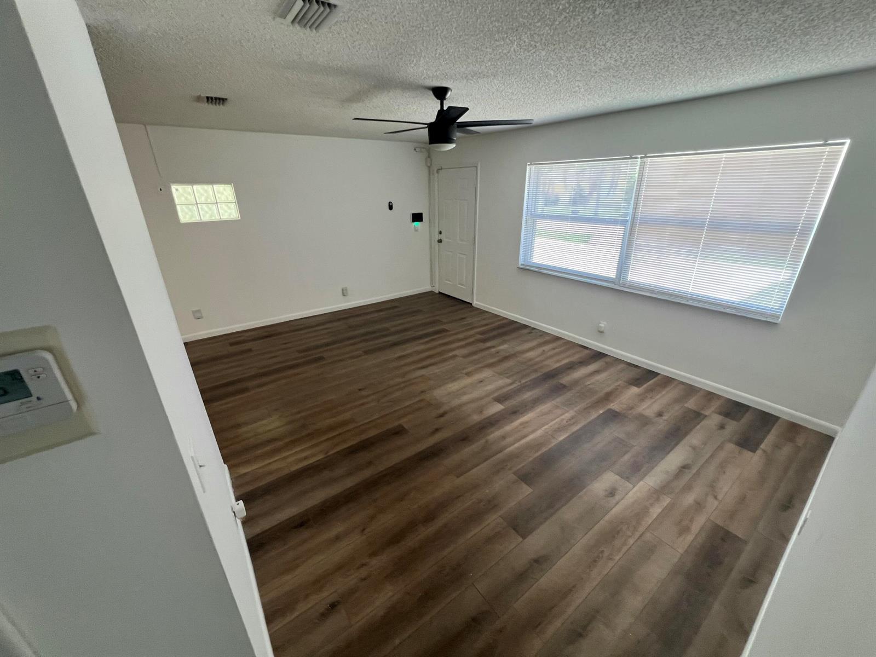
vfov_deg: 89.9
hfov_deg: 106.2
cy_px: 328
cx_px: 438
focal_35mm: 13
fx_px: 329
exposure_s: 1/99
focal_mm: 1.57
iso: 250
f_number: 1.8
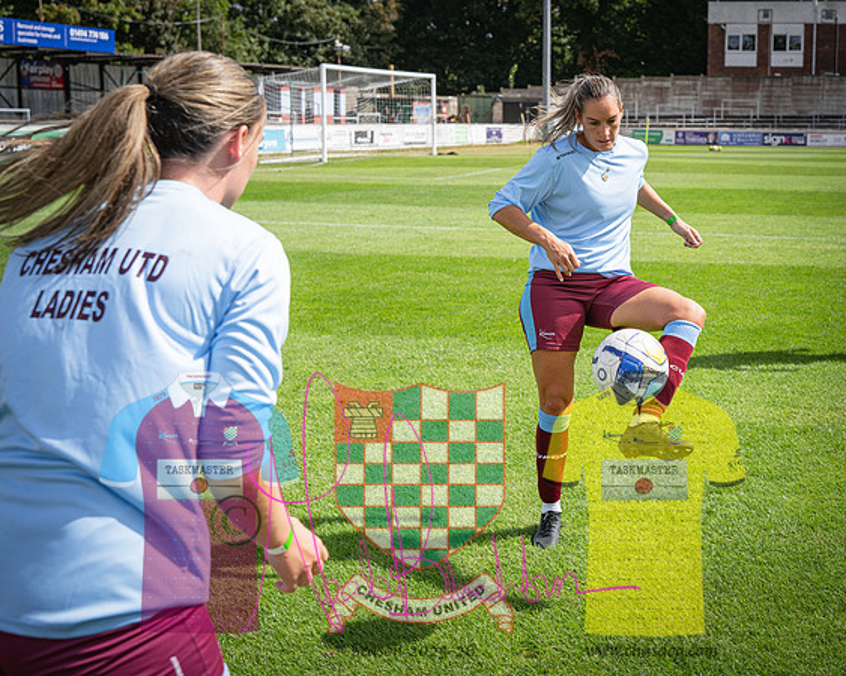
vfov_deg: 29.7
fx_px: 1270
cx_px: 640
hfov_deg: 36.0
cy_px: 275
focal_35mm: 51
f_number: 4
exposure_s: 1/1600
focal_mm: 35
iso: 200
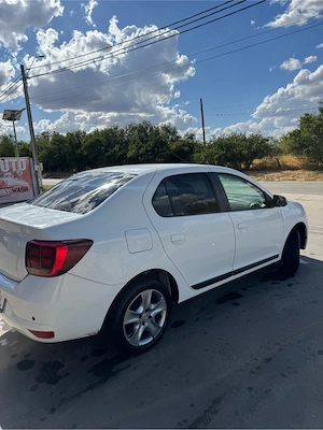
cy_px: 215
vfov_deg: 71.6
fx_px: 299
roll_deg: +1.9
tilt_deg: -8.7
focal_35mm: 24
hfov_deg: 56.8
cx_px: 162
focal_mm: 6.76
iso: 80
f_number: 1.78
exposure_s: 1/7092
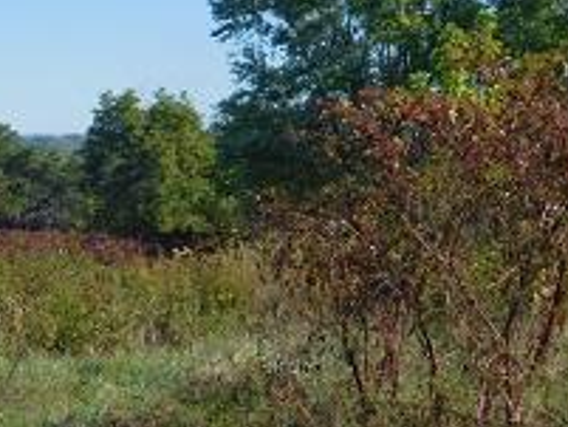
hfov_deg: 18.6
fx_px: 1691
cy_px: 349
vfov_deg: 14.3
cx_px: -3
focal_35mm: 103
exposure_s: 1/800
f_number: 3.7
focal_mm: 8
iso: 125
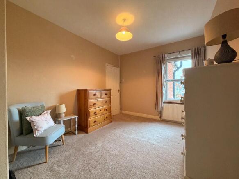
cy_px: 90
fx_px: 97
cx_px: 120
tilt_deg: -0.3
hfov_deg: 102.1
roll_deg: +0.1
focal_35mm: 14
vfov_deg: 85.7
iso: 320
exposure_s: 1/50
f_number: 2.2
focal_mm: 2.22
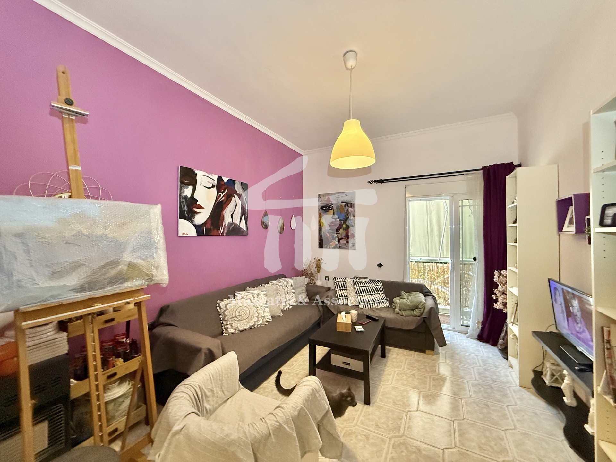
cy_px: 231
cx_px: 308
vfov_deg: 85.7
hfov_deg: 102.1
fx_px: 249
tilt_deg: +1.8
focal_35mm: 14
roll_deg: -0.3
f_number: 2.2
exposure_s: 1/100
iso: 640
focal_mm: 2.22
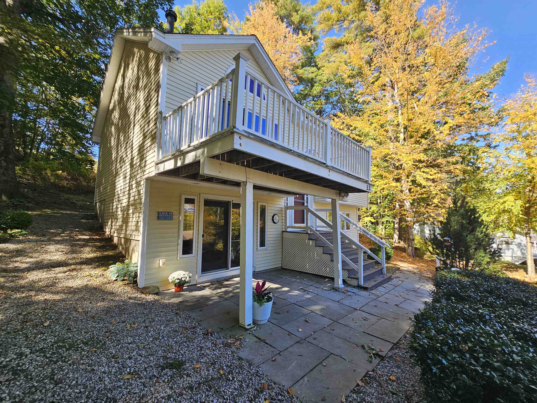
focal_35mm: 13
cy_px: 202
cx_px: 268
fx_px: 202
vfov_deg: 89.9
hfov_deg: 106.2
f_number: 2.2
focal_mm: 2.2
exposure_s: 1/335
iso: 50
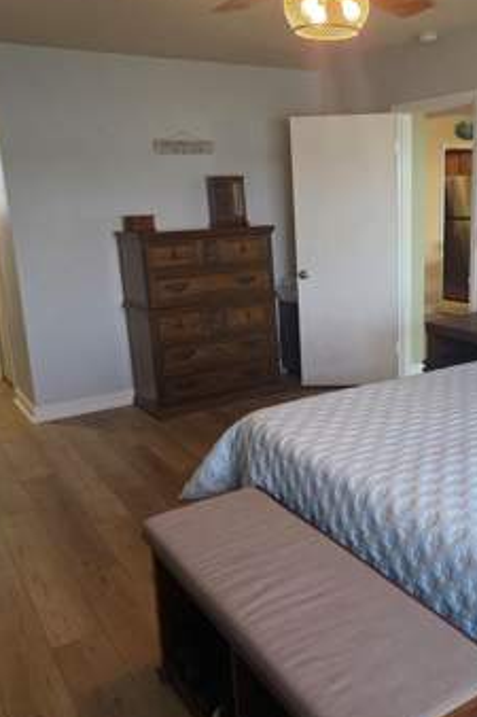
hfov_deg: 38.0
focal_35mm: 34
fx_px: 676
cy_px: 350
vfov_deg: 55.8
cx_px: 352
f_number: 1.7
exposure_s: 1/120
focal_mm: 6.25
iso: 320
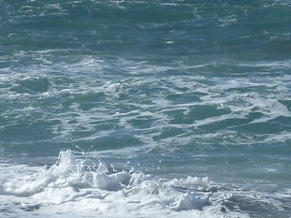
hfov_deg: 4.9
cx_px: 247
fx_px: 3370
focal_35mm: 401
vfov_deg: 3.7
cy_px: 47
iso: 80
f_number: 5.6
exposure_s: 1/640
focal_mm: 17
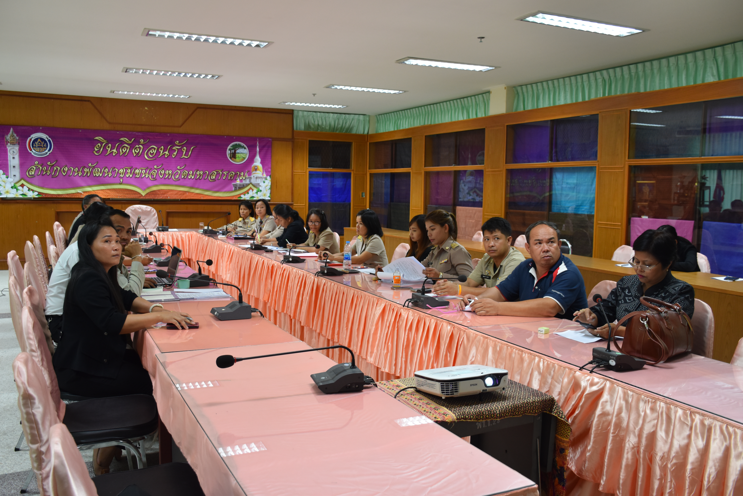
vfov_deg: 40.0
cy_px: 248
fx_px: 681
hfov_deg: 57.2
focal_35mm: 33
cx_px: 372
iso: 560
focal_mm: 22
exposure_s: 1/60
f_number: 4
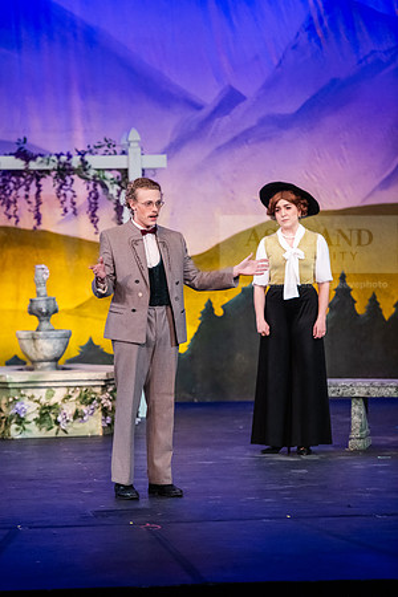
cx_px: 199
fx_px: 2404
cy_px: 298
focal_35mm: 145
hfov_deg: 9.5
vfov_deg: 14.2
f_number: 3.2
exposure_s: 1/320
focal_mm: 145
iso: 4000
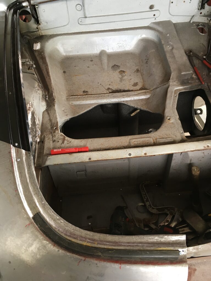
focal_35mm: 29
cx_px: 106
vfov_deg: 61.7
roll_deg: +7.1
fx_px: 236
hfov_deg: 48.2
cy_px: 140
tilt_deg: -40.5
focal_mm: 4.15
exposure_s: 1/33
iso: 40
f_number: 2.2
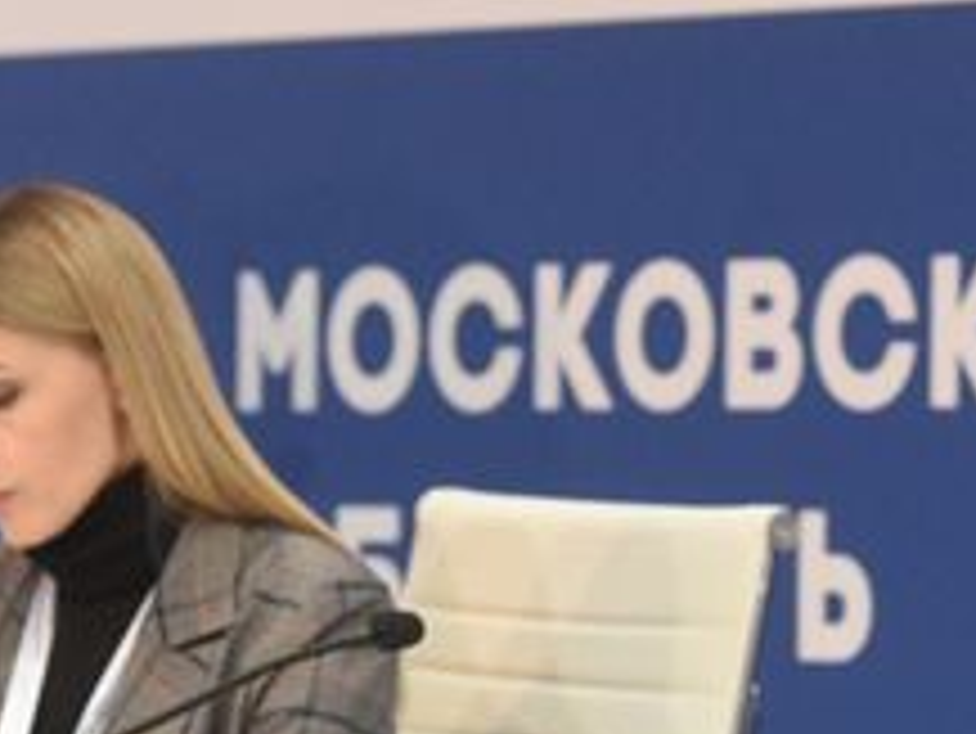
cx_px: 909
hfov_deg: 6.3
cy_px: 284
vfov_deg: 4.7
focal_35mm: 316
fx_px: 8915
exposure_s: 1/500
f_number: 4
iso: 12800
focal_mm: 102
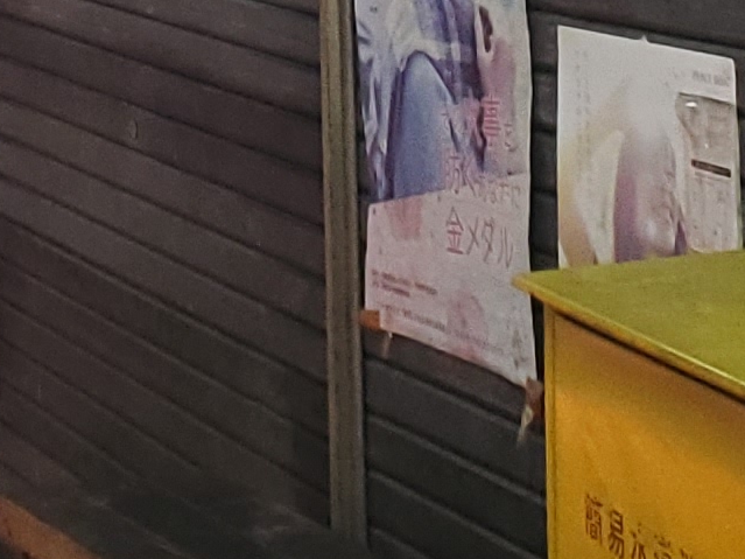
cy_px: -1137
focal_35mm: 164
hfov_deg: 11.7
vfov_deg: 7.8
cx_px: -220
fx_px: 3529
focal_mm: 4.3
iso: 200
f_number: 2.4
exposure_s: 1/60
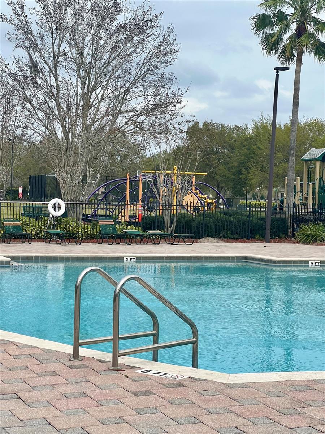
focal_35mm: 77
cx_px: 162
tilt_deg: +0.2
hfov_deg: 19.1
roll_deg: -1.0
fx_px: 964
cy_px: 217
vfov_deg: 25.3
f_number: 2.8
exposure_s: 1/1054
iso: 32
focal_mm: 9
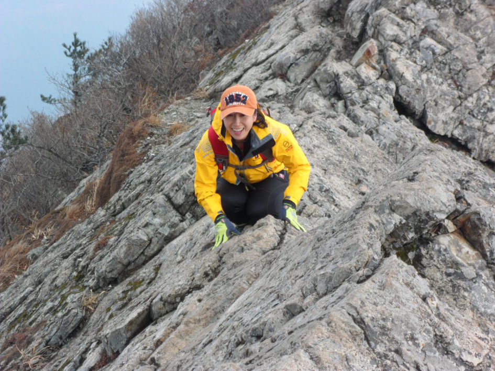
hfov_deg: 14.6
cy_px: 186
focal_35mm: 135
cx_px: 248
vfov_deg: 11.0
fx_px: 1930
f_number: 5.9
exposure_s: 1/125
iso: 80
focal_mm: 24.5
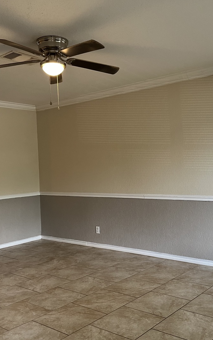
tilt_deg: -0.6
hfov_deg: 34.4
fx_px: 344
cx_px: 114
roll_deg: +1.8
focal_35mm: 37
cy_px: 169
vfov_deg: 52.8
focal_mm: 5.1
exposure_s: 1/60
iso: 125
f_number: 1.6
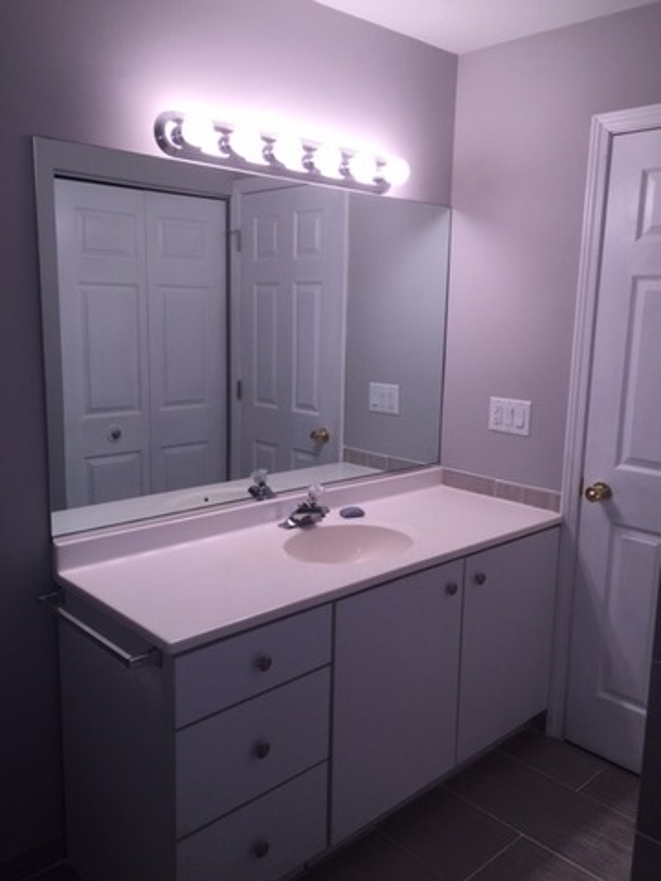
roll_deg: -1.2
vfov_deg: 61.7
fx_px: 738
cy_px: 440
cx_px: 330
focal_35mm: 29
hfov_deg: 48.2
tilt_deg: -9.0
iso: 32
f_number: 2.2
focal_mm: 4.15
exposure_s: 1/45
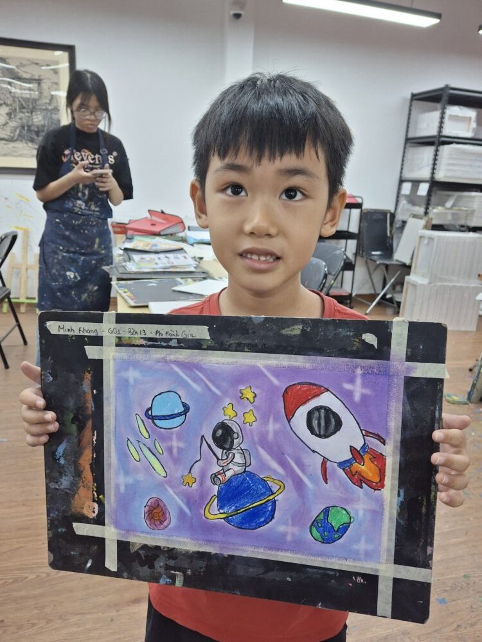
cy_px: 321
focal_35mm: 25
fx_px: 464
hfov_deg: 54.9
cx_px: 241
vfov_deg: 69.4
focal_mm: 4.69
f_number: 1.8
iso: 64
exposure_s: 1/100
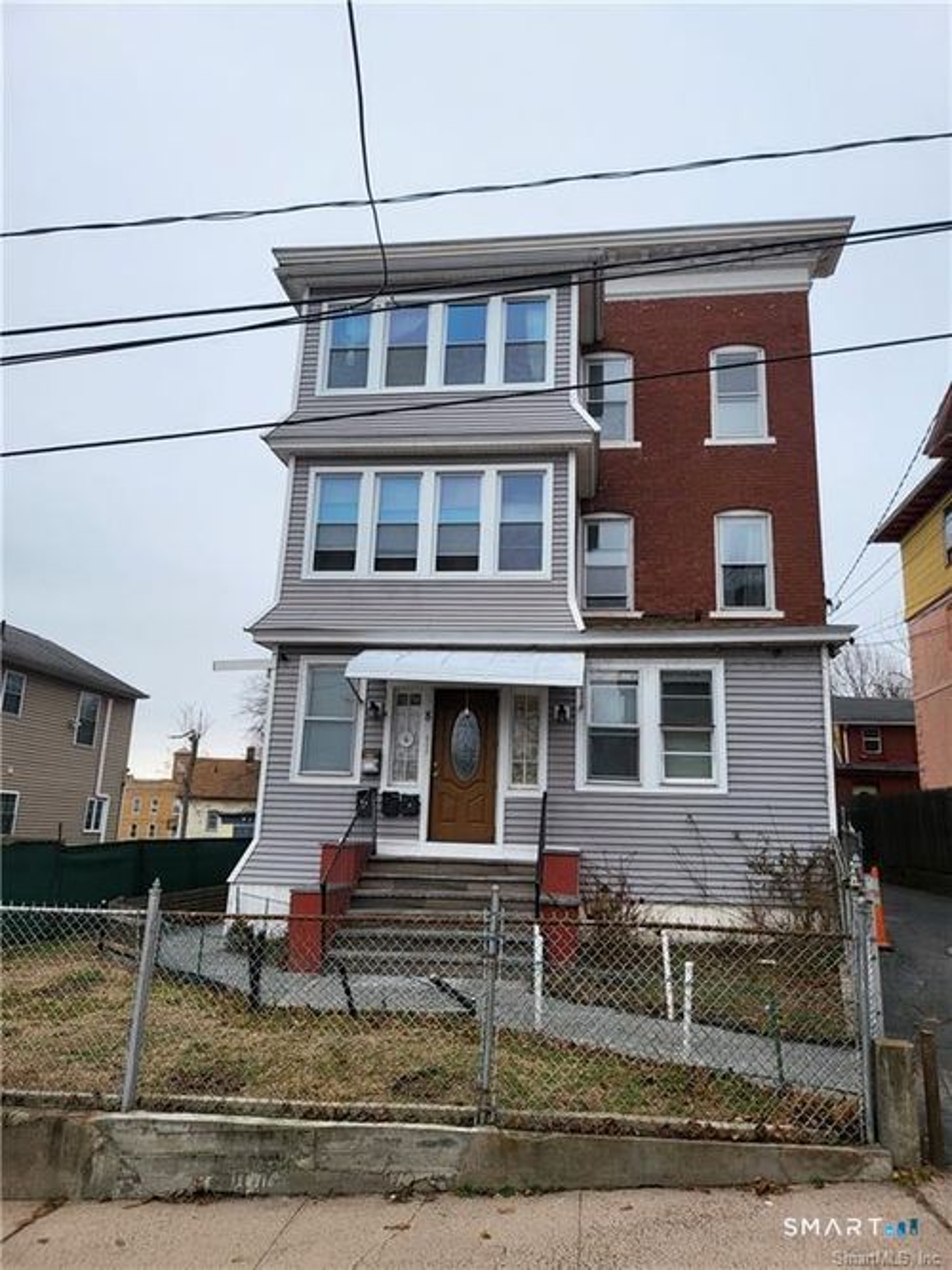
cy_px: 635
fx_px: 880
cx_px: 476
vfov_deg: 71.6
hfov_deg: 56.8
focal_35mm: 24
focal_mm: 5
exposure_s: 1/245
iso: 40
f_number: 1.8
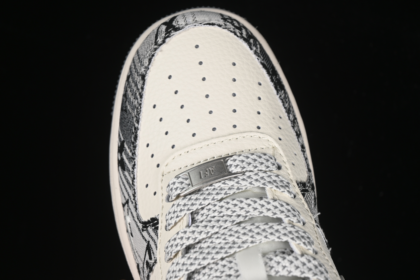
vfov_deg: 18.2
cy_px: 140
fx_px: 875
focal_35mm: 75
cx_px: 210
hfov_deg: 27.0
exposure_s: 1/60
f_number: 6.3
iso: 160
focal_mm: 50
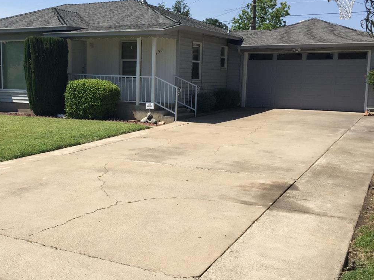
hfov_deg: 43.3
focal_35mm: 43
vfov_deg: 33.6
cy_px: 139
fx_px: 464
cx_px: 125
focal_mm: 4.15
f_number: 2.2
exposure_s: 1/2083
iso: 32
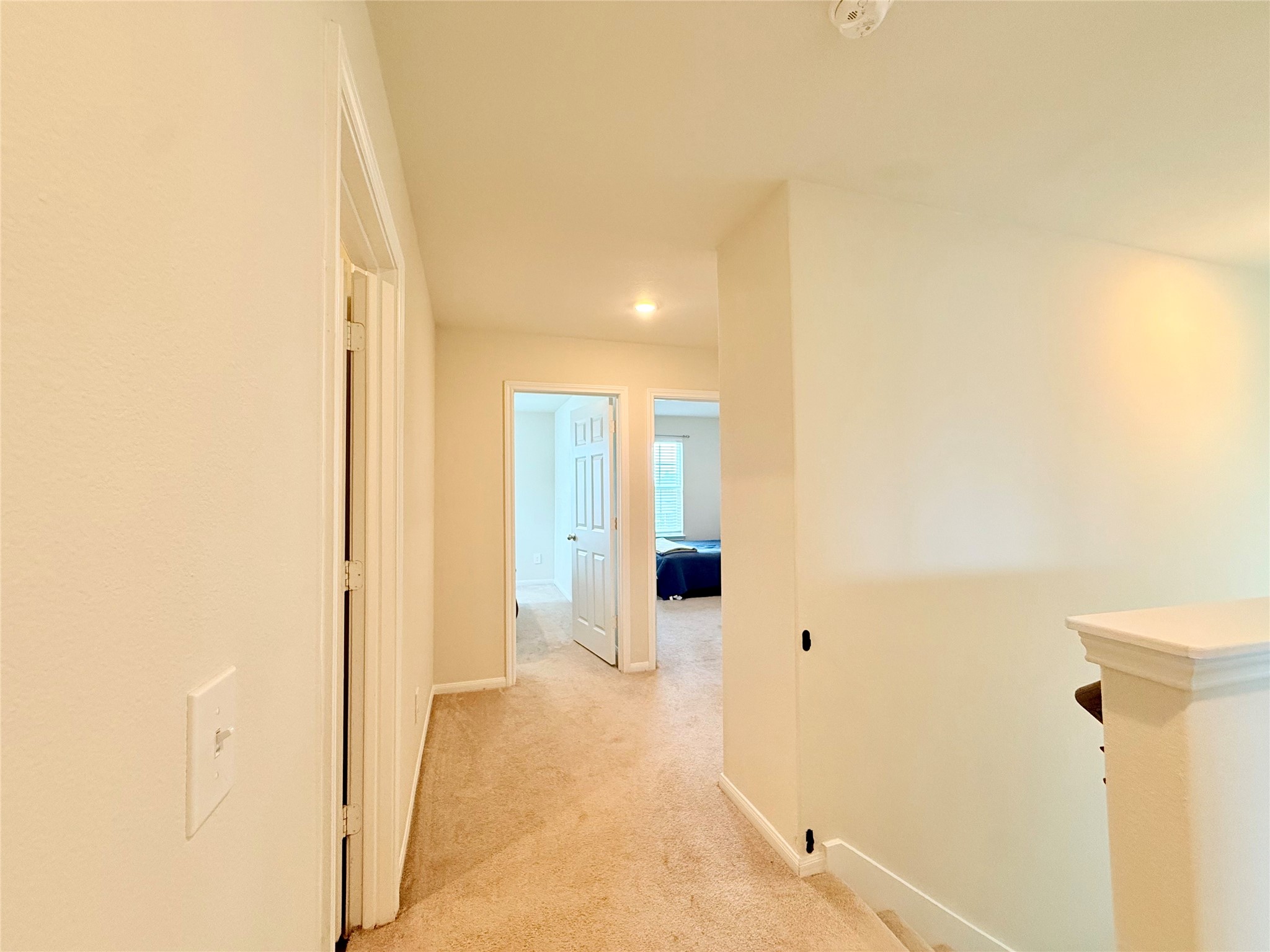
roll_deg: +0.2
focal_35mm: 14
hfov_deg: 102.1
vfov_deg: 85.7
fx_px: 514
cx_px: 635
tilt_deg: +1.9
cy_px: 476
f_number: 2.2
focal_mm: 2.22
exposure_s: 1/120
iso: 320
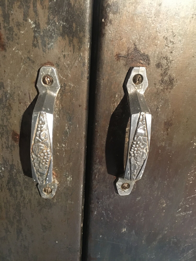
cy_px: 130
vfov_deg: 61.7
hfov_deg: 48.2
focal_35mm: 29
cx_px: 98
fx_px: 219
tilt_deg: -22.5
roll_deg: -4.2
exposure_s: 1/17
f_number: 2.2
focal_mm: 4.15
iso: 250
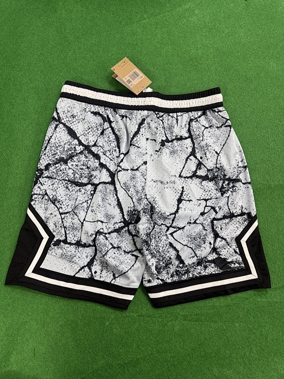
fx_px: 263
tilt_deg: -78.9
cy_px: 190
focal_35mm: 24
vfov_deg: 71.6
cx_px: 142
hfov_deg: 56.8
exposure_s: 1/100
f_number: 1.78
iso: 200
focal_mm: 6.76
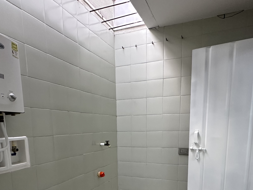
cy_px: 161
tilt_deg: -9.8
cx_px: 121
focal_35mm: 28
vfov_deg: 46.2
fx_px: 205
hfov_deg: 63.4
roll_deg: -0.8
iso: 250
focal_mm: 2.22
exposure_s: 1/120
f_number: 2.2
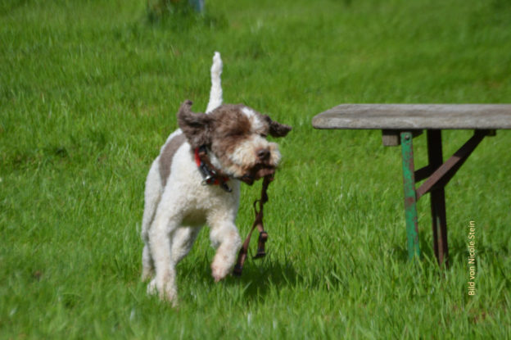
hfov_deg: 6.9
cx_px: 256
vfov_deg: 4.6
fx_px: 4255
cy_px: 170
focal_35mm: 300
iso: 320
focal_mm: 200
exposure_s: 1/2000
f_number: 7.1
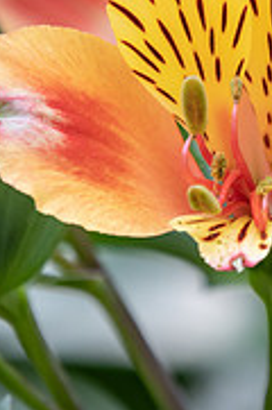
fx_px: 17007
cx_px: 222
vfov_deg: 1.4
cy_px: 143
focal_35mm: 1495
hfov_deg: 0.9
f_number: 9
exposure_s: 1/60
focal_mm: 400
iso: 400
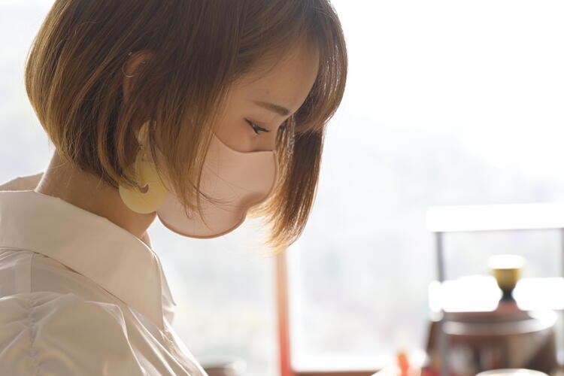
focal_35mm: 120
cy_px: 188
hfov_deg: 17.1
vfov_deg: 11.4
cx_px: 282
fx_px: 1880
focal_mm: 120
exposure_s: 1/100
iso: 1000
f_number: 6.3
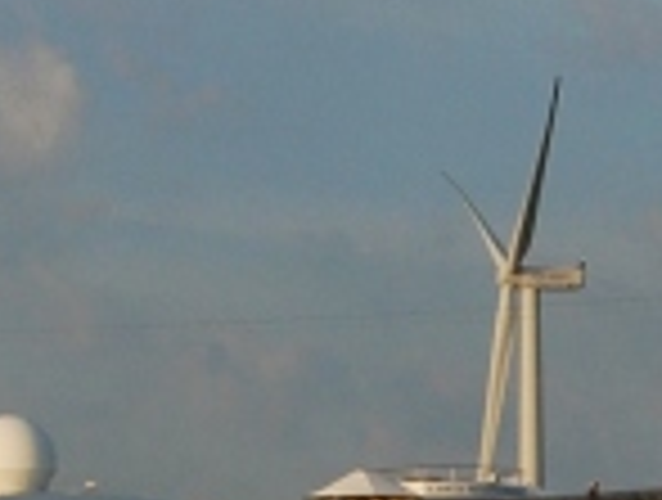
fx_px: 6154
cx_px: 590
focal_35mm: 321
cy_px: 579
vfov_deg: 4.6
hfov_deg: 6.1
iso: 200
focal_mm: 32
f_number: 10
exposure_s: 1/250
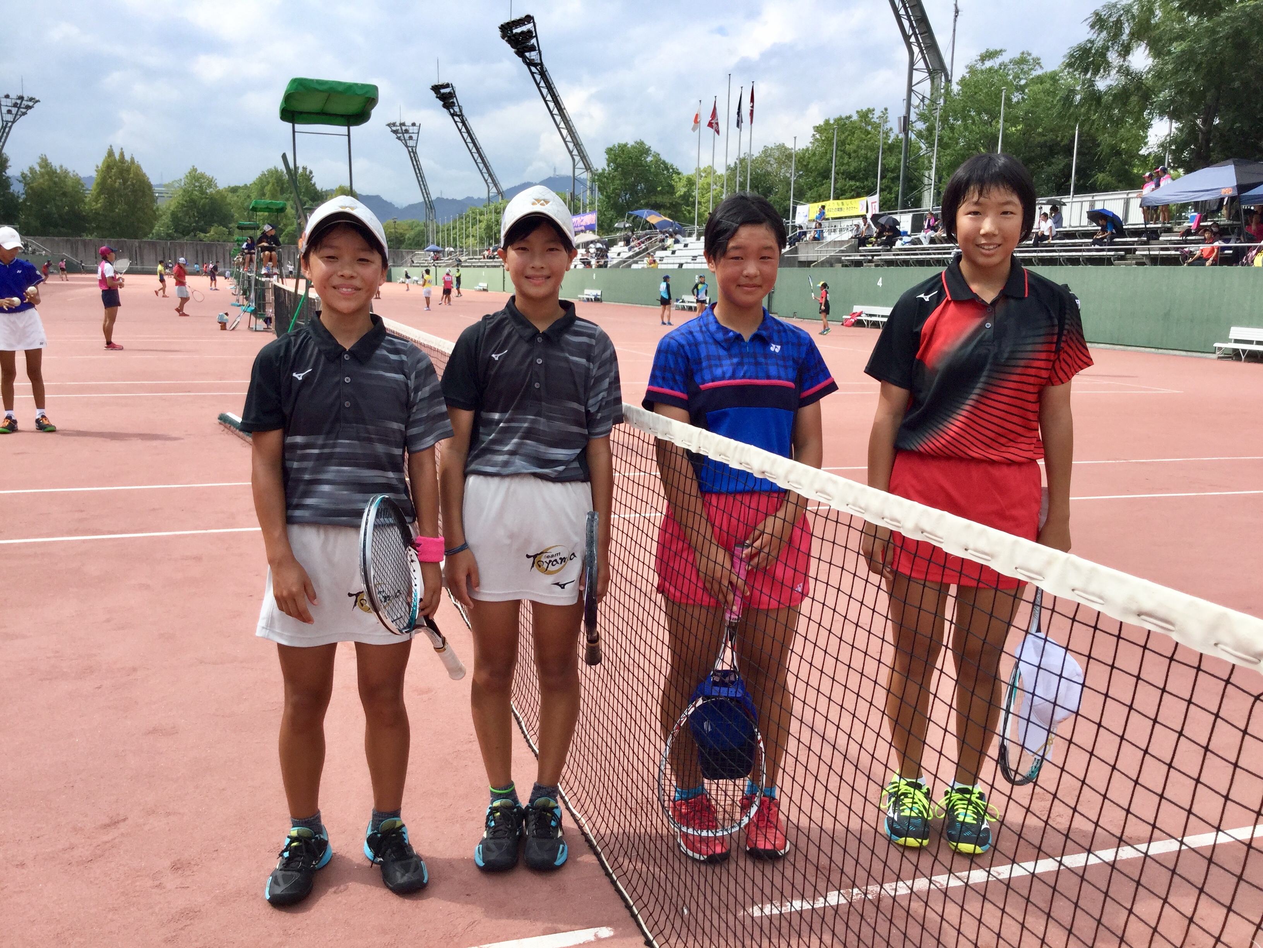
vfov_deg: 45.4
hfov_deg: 58.4
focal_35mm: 31
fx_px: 1131
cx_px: 632
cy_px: 474
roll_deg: -1.3
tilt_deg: -9.1
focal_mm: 3.3
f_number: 2.4
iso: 25
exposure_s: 1/981
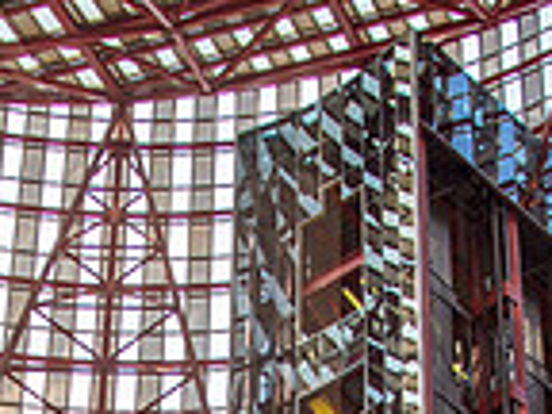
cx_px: 215
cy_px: 734
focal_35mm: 202
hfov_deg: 9.8
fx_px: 3221
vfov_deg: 7.2
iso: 320
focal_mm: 25
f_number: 8
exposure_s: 1/60
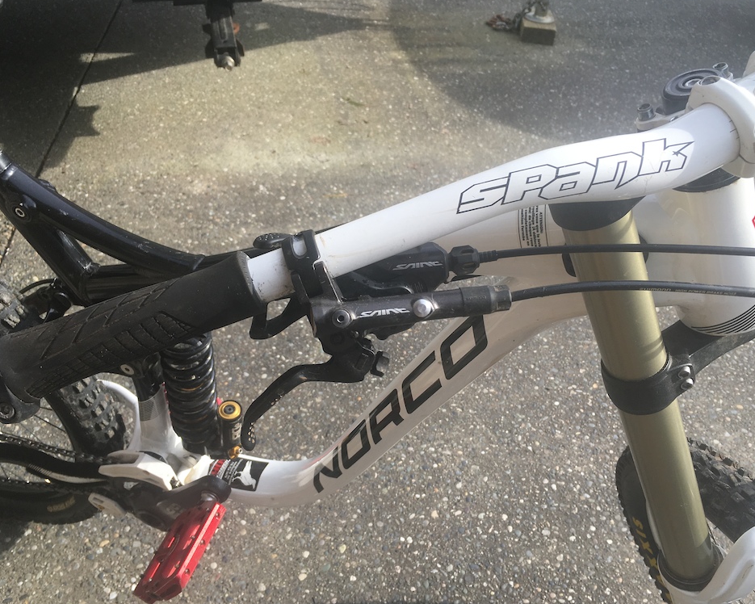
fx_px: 693
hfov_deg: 57.2
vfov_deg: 47.1
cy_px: 301
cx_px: 388
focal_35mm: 31
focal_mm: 4.15
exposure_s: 1/430
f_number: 2.2
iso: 25
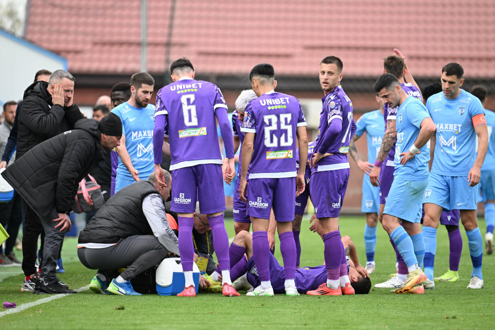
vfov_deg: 3.4
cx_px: 248
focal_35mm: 400
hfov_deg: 5.2
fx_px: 5499
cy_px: 165
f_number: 4.5
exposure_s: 1/1250
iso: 1600
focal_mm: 400
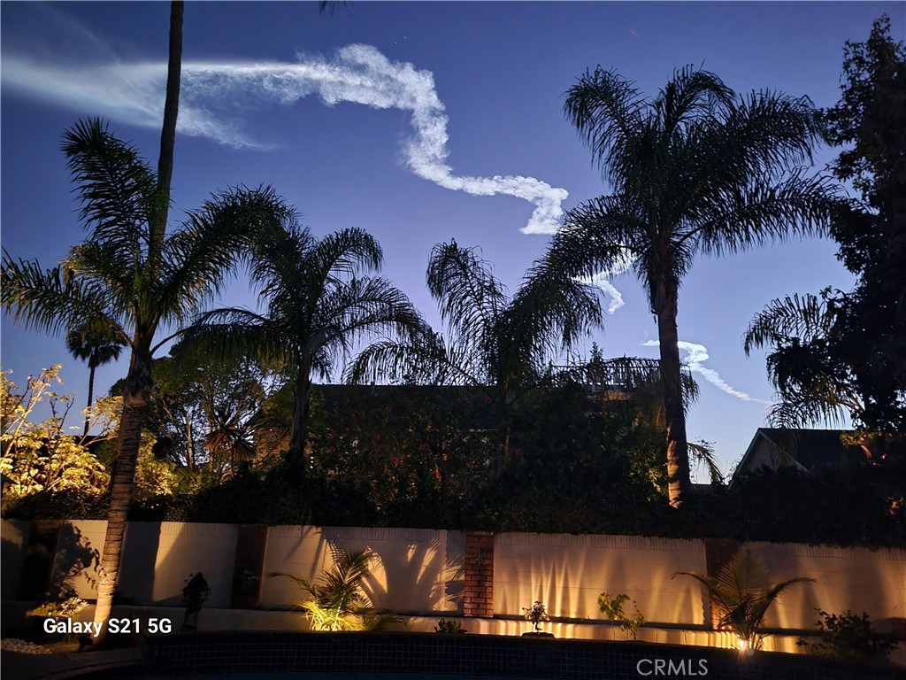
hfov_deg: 67.3
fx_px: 680
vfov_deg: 53.1
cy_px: 340
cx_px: 453
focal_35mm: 26
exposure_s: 1/9.99
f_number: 1.8
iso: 1600
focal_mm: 5.4
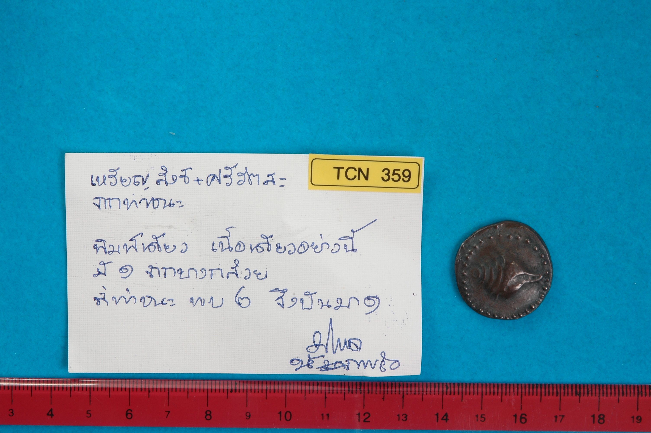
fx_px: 1897
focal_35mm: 105
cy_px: 216
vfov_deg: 13.0
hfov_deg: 19.5
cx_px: 326
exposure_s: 1/5
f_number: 29
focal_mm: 70
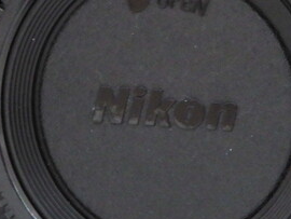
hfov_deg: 9.9
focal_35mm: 200
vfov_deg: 7.4
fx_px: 1683
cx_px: 182
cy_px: 11
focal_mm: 8
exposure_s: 1/30
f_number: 4
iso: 220
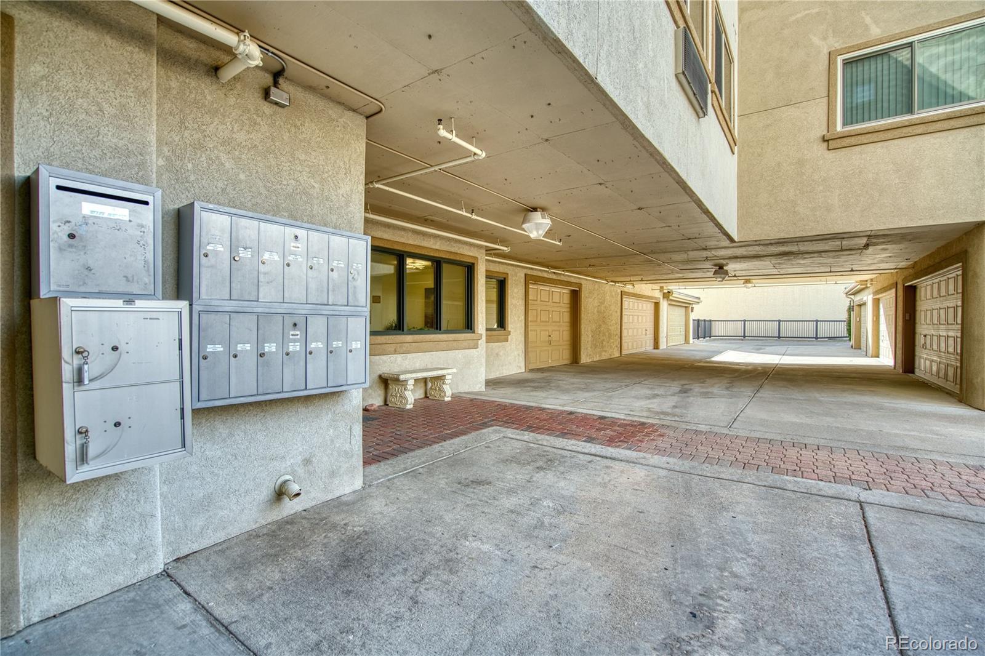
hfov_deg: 96.7
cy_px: 328
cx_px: 492
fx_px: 438
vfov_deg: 73.7
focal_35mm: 16
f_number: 4
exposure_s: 1/200
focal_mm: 16
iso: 500
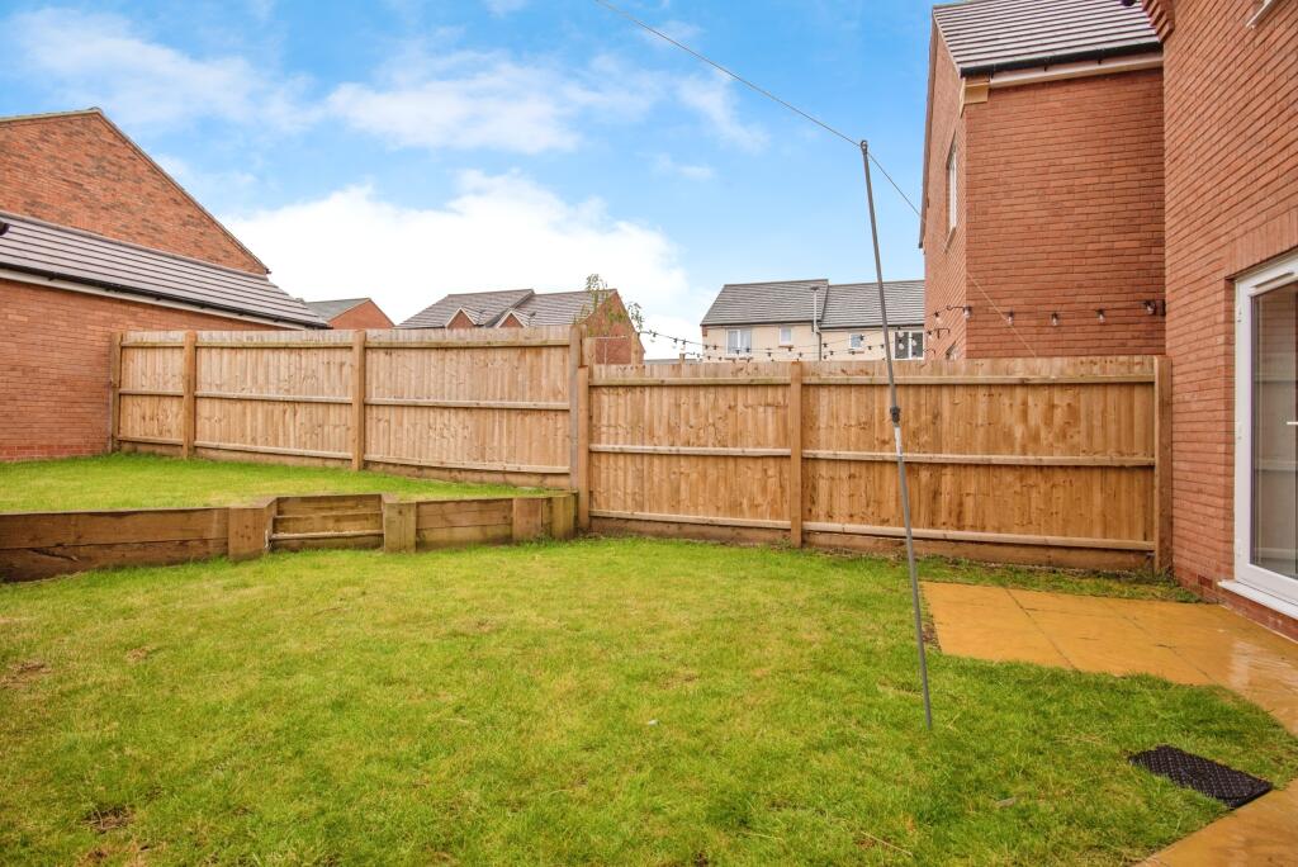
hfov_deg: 93.2
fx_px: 613
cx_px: 649
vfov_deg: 70.5
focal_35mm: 17
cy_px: 434
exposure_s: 1/400
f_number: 9
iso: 400
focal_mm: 17
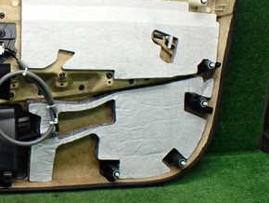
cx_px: -4
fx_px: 482
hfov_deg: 29.0
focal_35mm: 62
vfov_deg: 23.6
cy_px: 80
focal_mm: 5.4
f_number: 2.3
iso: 500
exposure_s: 1/125
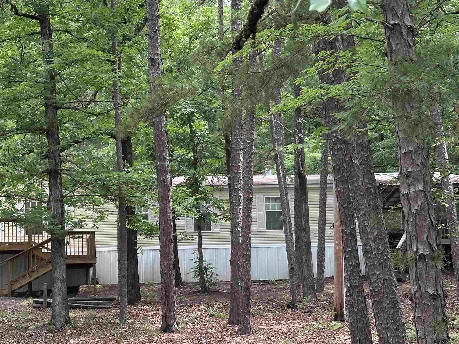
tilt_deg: +6.0
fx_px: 1047
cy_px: 194
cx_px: 133
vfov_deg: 18.7
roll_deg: +0.4
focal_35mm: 79
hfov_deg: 24.5
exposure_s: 1/404
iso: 64
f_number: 1.78
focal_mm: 6.86
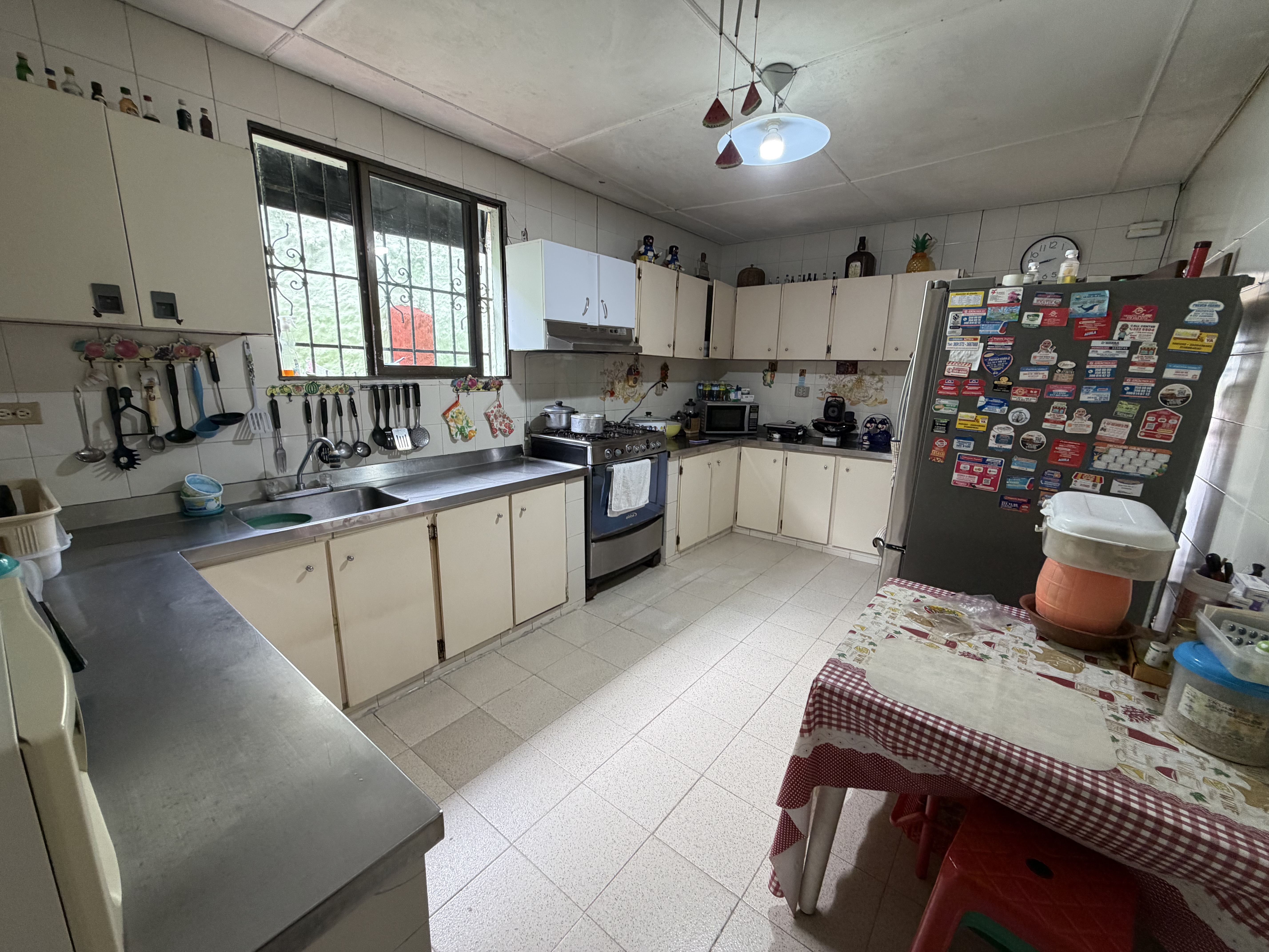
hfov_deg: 102.1
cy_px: 476
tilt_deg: -12.3
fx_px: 513
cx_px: 634
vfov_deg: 85.7
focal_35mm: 14
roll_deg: -1.1
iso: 200
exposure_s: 1/60
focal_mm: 2.22
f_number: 2.2
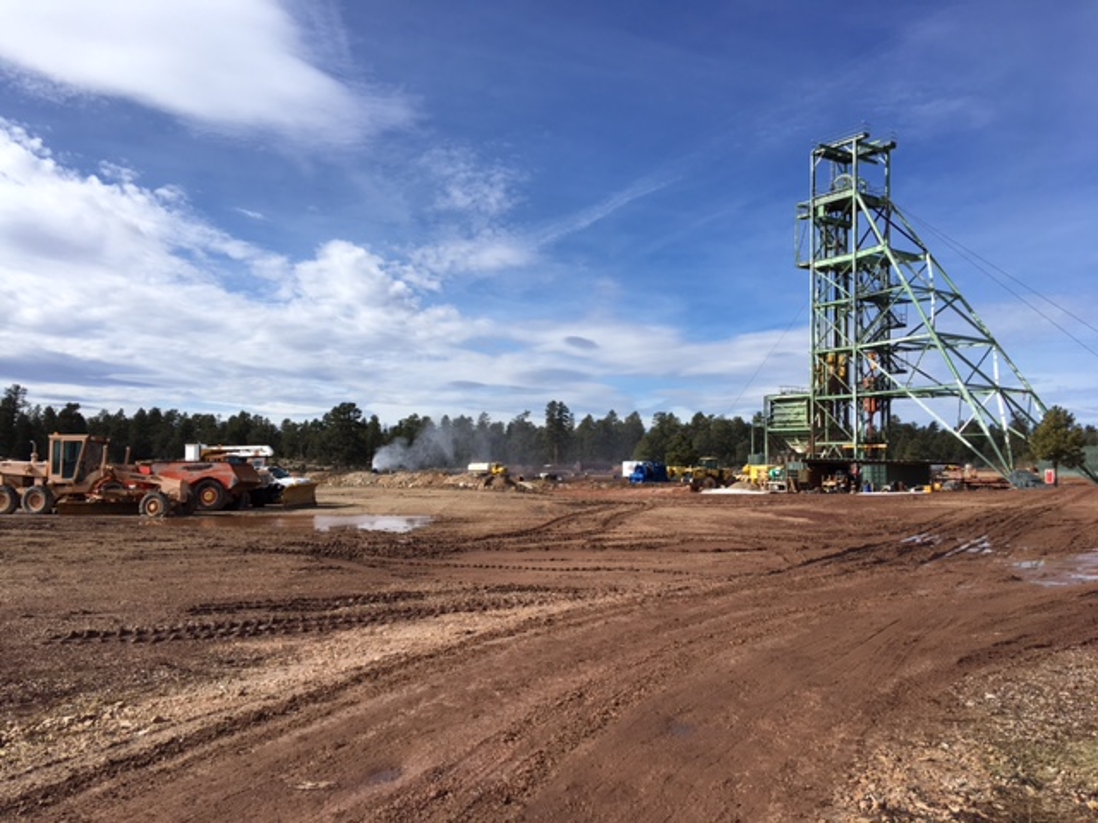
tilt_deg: +5.2
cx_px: 549
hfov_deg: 61.7
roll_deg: -1.7
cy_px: 412
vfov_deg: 48.2
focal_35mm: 29
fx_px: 920
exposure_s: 1/1923
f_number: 2.2
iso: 25
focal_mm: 4.15
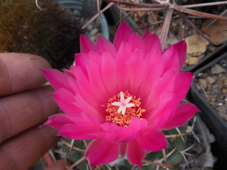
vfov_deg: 45.4
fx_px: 203
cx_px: 114
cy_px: 85
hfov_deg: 58.4
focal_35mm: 31
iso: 125
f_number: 3.6
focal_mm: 5.6
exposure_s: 1/40
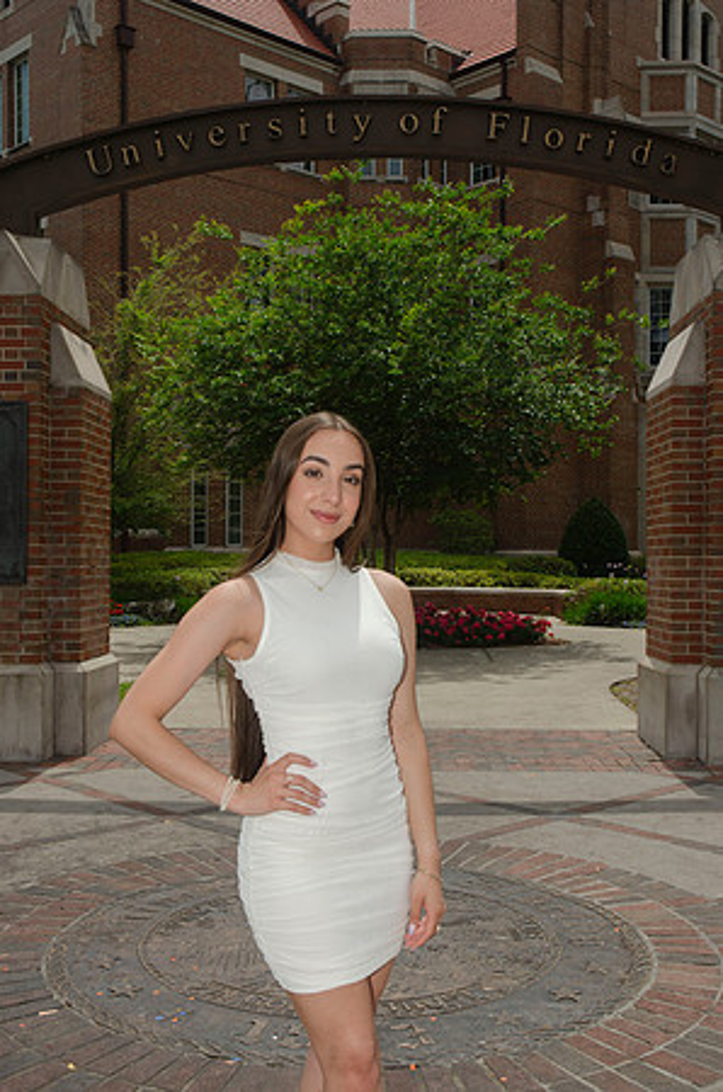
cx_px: 362
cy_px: 546
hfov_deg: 32.9
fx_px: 1226
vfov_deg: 48.0
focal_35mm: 40
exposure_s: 1/250
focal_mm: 27
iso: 100
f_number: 9
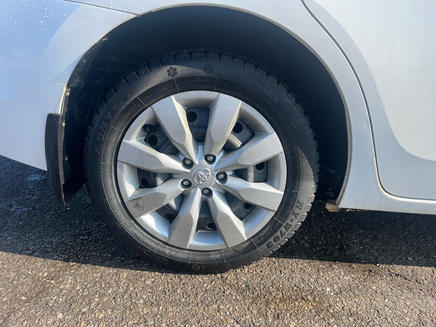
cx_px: 218
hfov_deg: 67.3
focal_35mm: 26
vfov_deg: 53.1
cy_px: 164
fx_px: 327
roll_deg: -2.6
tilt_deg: -19.6
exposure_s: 1/1623
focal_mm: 5.1
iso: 50
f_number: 1.6
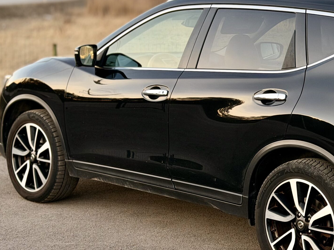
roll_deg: -1.6
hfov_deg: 22.1
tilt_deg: -6.7
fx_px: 839
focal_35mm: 87
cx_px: 286
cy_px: 81
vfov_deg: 16.9
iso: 80
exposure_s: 1/469
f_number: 1.78
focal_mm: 6.76
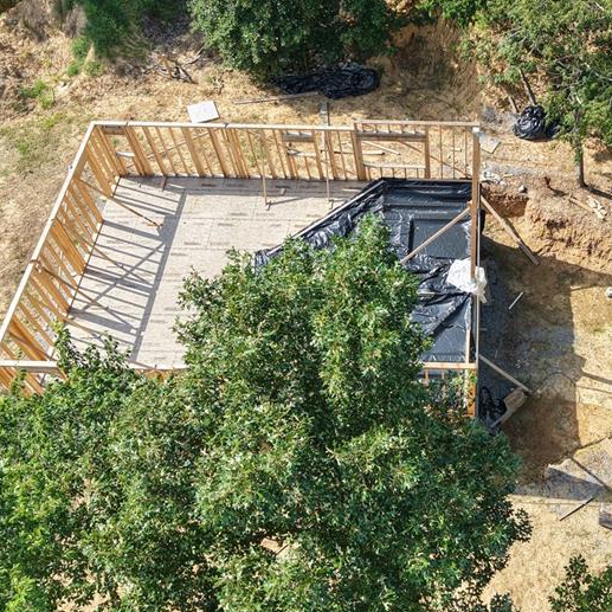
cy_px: 208
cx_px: 457
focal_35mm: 42
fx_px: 840
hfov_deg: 39.0
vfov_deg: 39.6
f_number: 1.8
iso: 100
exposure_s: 1/800
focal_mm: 8.67
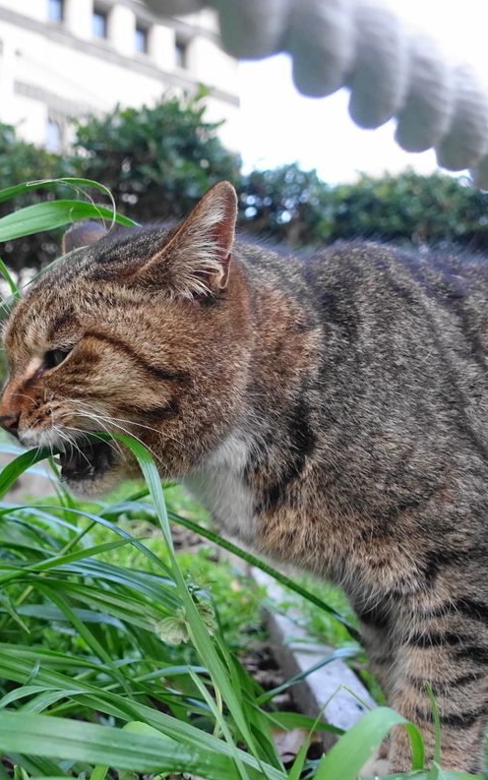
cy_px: 392
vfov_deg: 52.7
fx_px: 787
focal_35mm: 37
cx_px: 33
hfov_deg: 32.4
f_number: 2.5
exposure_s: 1/250
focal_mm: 8.8
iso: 1000
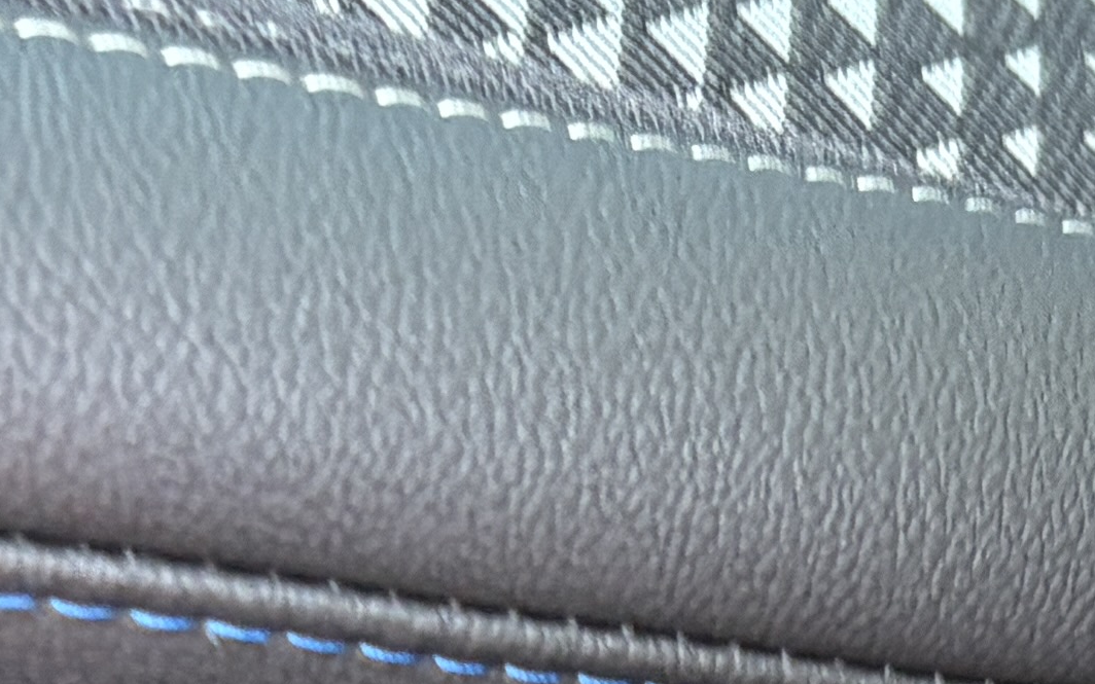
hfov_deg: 14.1
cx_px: 515
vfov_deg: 8.3
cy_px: 1541
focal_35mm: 148
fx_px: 4417
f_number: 1.6
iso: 160
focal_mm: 5.96
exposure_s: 1/60
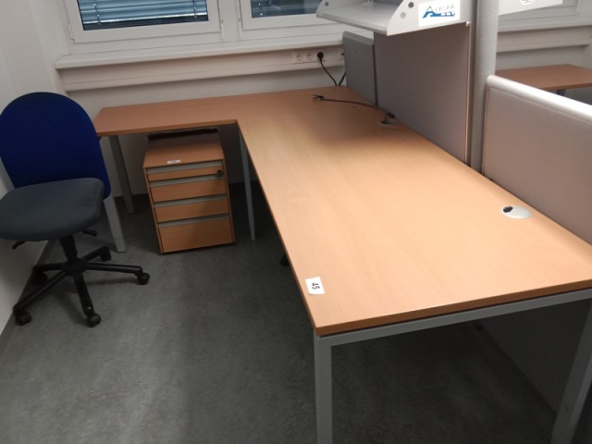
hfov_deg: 65.3
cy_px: 222
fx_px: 462
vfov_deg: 51.4
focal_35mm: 27
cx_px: 296
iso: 474
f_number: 2.2
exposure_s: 1/25
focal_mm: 3.65
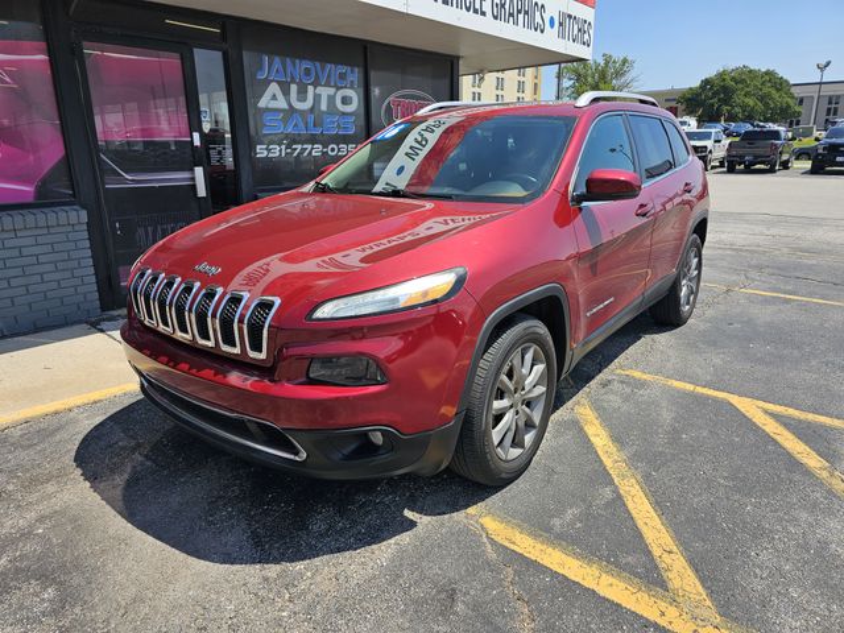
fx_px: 561
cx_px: 422
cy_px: 316
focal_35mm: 23
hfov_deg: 73.9
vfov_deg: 58.9
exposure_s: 1/563
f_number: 1.7
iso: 10
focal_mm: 6.3
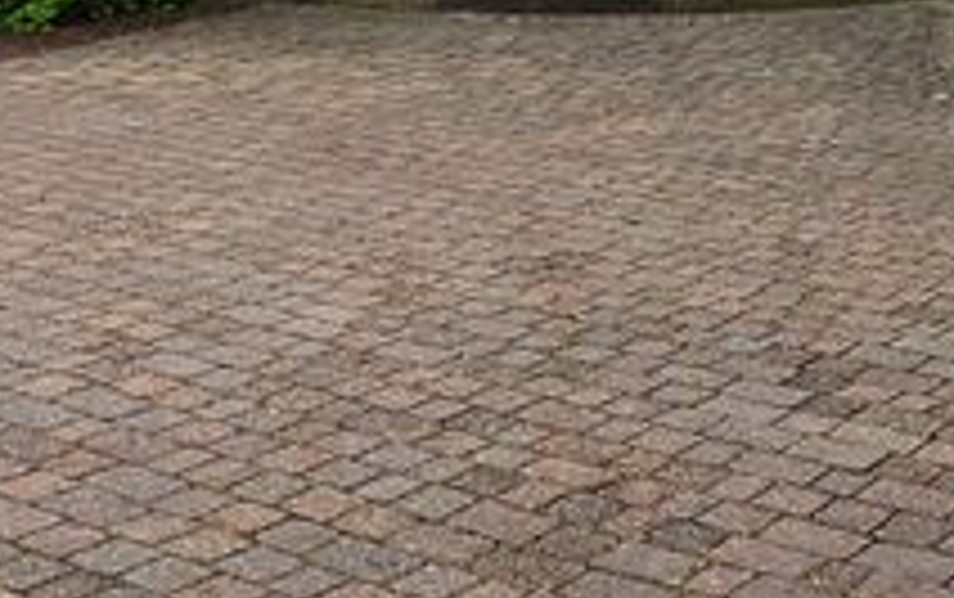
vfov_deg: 15.4
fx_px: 1874
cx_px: 850
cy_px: -510
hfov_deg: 27.6
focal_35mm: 72
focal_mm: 2.2
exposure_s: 1/1493
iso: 32
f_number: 1.9
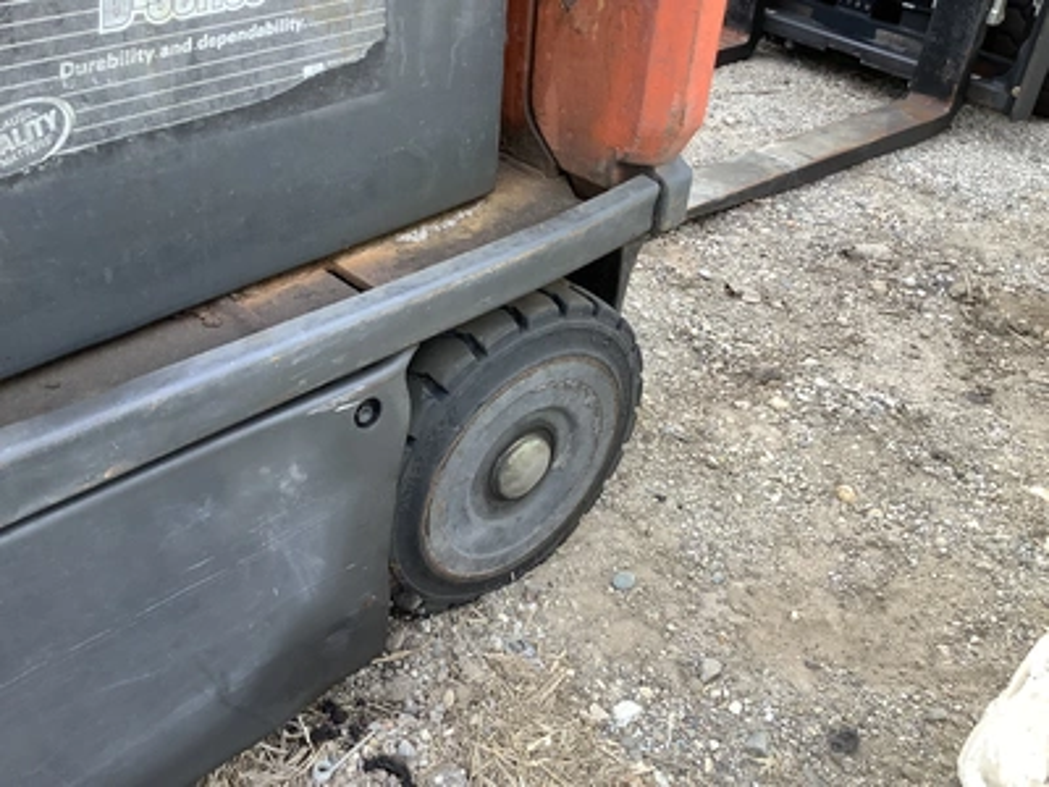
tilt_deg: -37.5
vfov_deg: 45.4
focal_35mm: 31
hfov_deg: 58.4
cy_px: 394
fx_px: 939
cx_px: 524
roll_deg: -5.3
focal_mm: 3.3
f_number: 2.4
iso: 50
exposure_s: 1/100
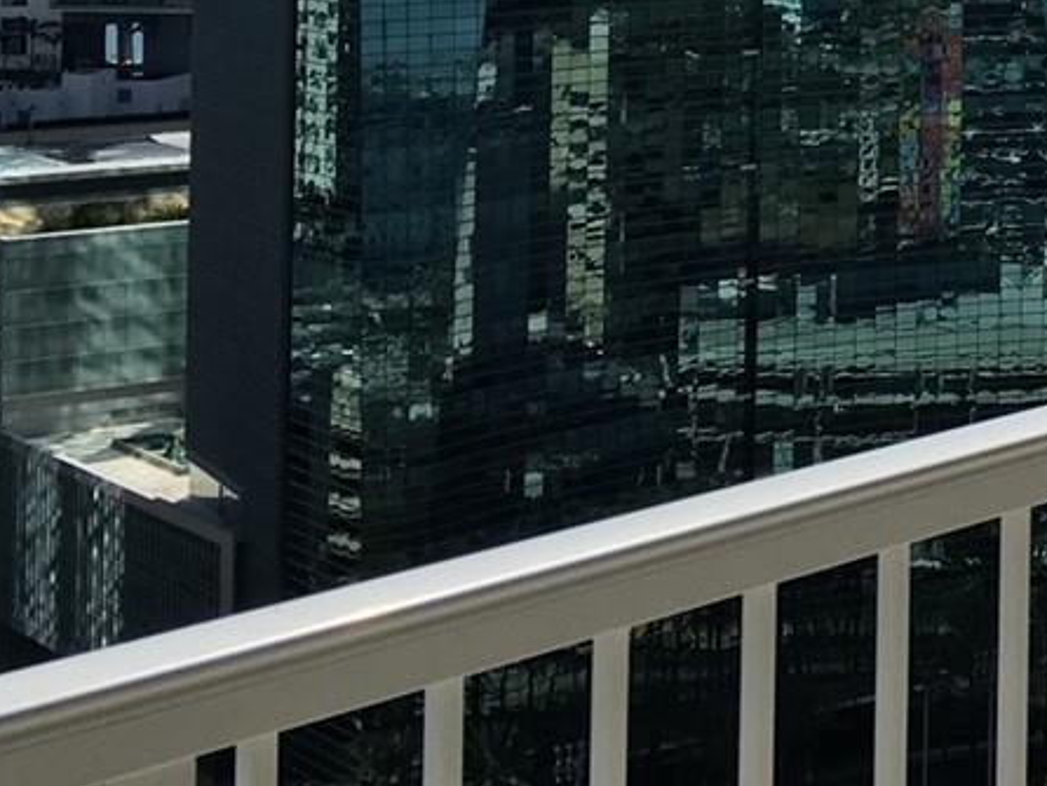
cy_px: -246
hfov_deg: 16.9
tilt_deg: -1.8
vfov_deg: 13.7
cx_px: 1627
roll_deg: -0.8
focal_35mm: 104
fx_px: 3147
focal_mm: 4.15
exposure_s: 1/2404
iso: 25
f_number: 2.2
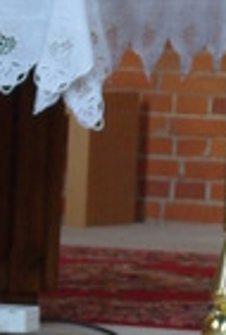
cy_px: -192
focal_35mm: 465
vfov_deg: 4.4
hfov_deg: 2.9
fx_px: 4347
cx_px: 552
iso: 560
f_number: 5.6
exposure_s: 1/45
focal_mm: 55
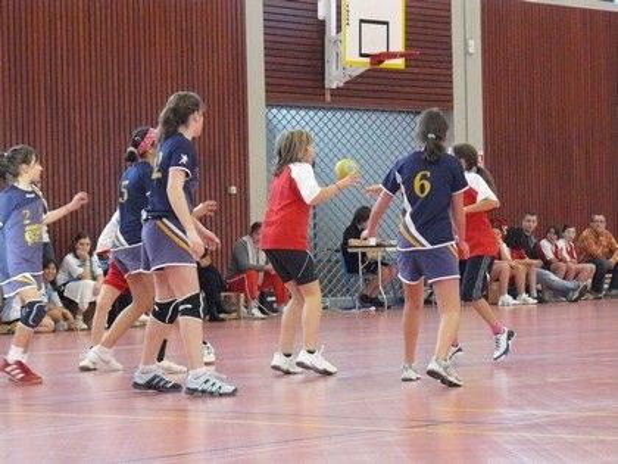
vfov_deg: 11.4
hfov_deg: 15.2
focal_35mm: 130
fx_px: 2321
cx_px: 309
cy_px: 232
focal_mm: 21.6
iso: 800
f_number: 3.2
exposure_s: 1/160
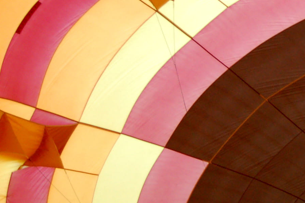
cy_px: 127
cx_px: 450
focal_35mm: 130
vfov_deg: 10.5
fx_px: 1101
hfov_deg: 14.7
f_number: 4.2
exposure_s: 1/60
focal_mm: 26
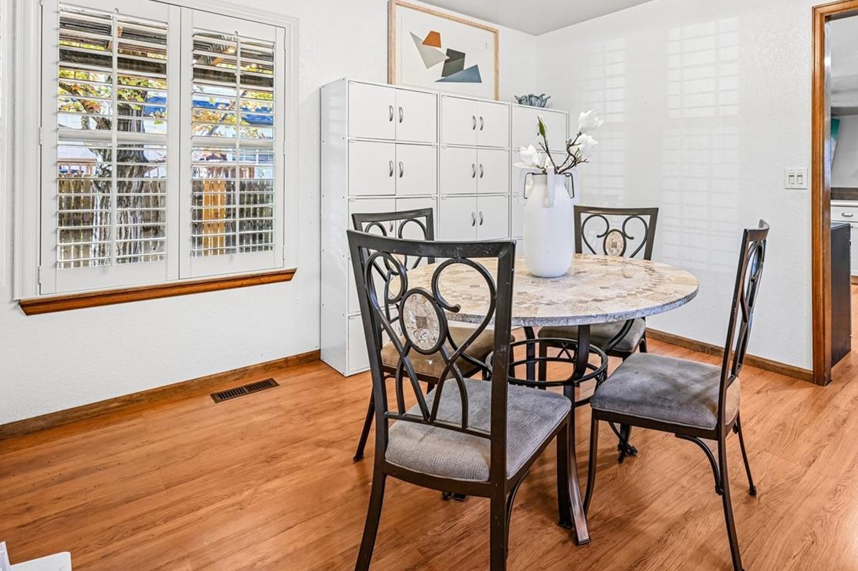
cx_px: 578
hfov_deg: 81.0
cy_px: 174
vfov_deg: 59.9
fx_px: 476
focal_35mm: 20
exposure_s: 1/13
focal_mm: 14
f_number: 8
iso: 400
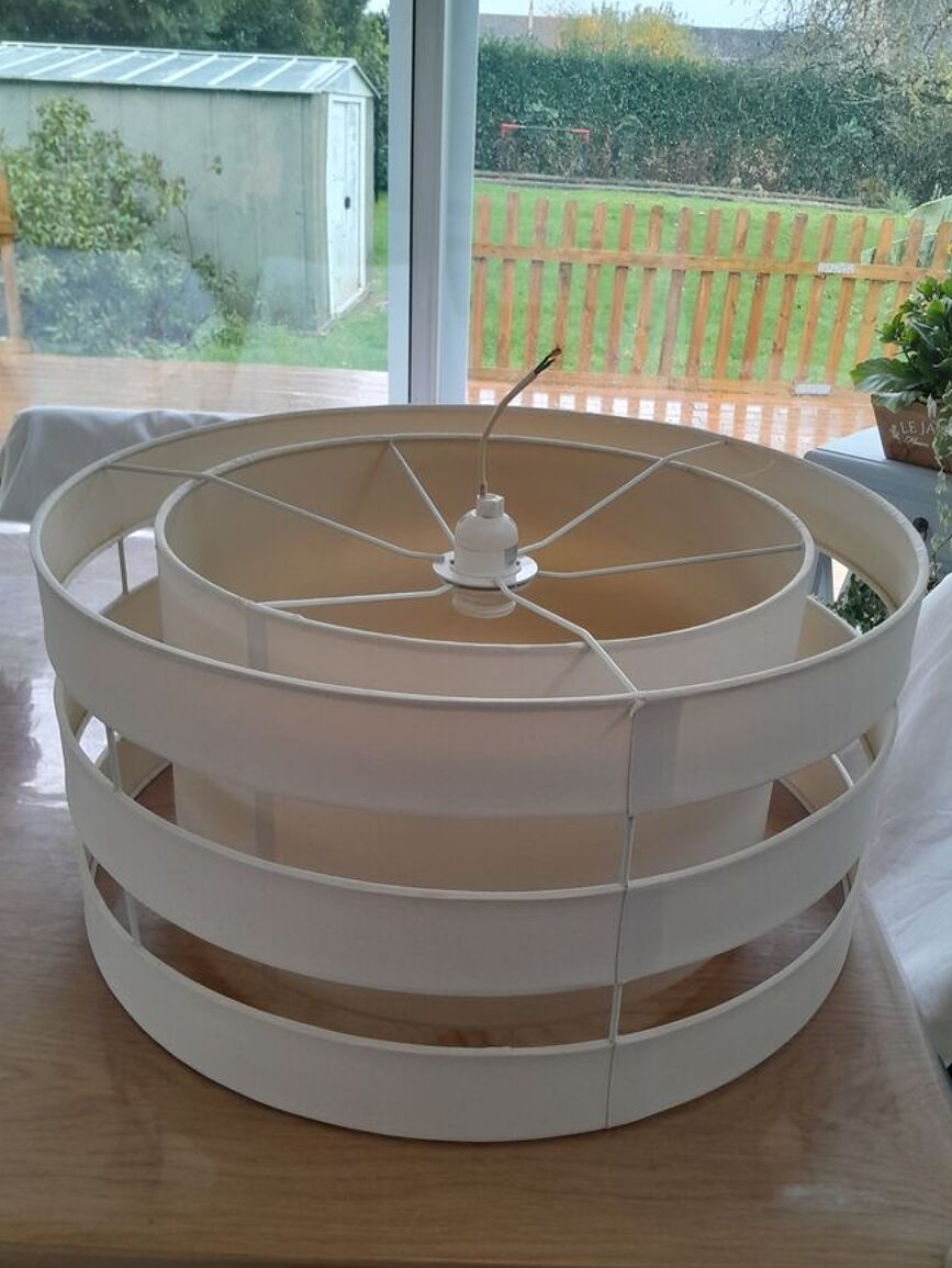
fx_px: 1099
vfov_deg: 59.9
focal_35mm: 30
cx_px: 505
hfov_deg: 46.8
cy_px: 647
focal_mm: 3.98
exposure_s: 1/50
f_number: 1.8
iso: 160
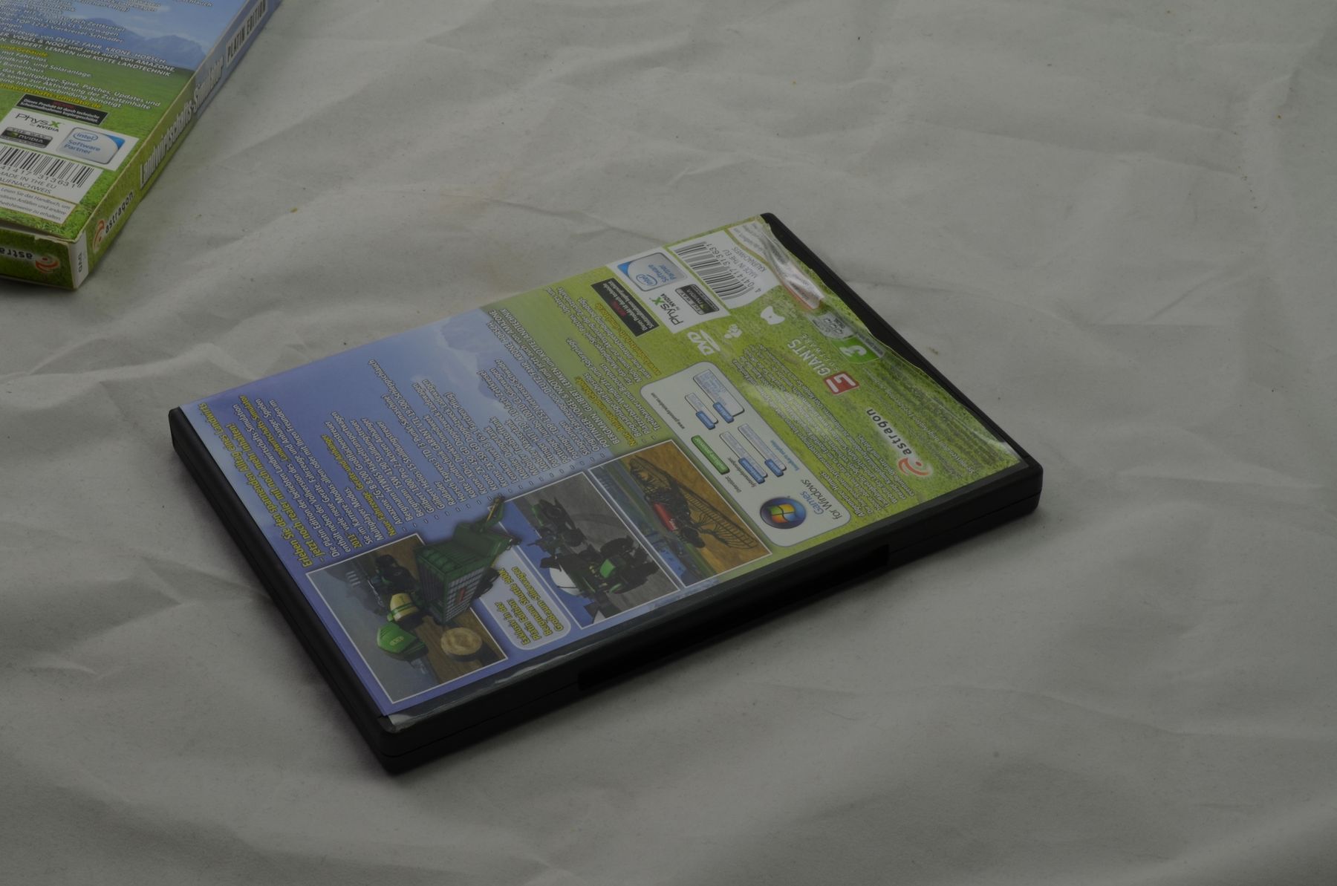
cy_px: 443
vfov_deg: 22.5
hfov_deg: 33.5
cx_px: 668
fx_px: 2224
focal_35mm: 60
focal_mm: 40
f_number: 20
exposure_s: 1/3
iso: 100
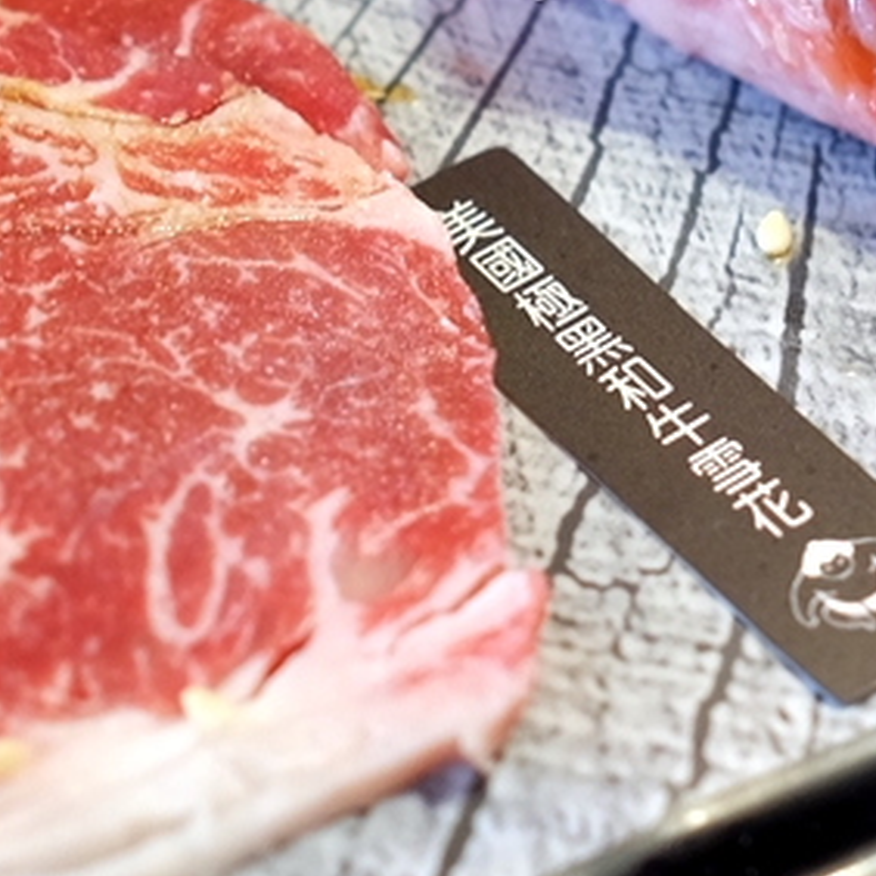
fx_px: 2720
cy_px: 500
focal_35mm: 95
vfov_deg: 18.3
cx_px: -308
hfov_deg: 17.1
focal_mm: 23
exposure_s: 1/40
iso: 1250
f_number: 2.8
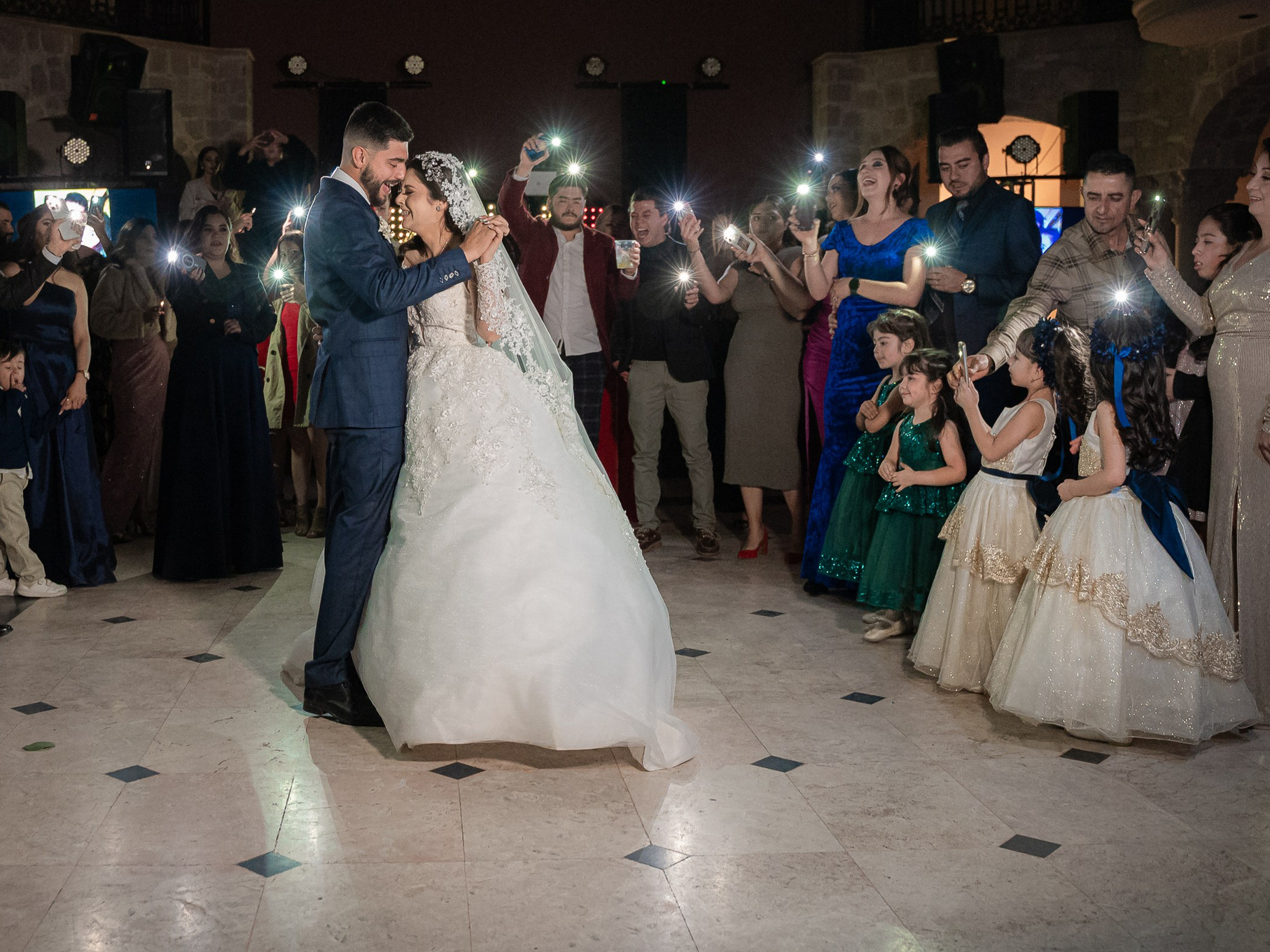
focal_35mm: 38
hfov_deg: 48.5
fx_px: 1394
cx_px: 480
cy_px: 412
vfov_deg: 37.6
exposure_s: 1/80
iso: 4000
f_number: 3.5
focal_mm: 28
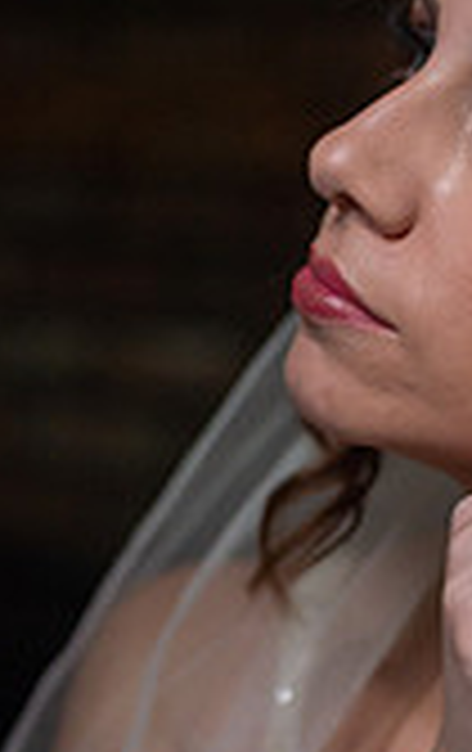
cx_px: 506
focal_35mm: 137
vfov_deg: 15.2
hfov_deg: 9.5
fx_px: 2808
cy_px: 536
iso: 1000
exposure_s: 1/640
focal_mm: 50
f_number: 2.5
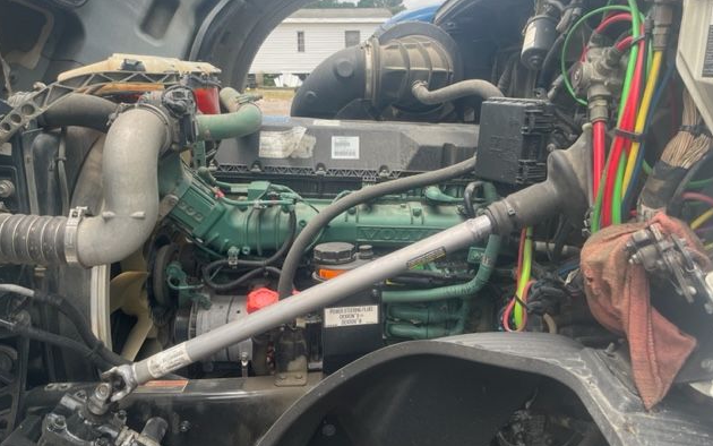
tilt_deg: -16.8
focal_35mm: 28
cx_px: 355
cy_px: 233
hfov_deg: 66.5
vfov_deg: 44.5
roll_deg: +0.6
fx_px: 544
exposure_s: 1/718
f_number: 1.6
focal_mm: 5.1
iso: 50
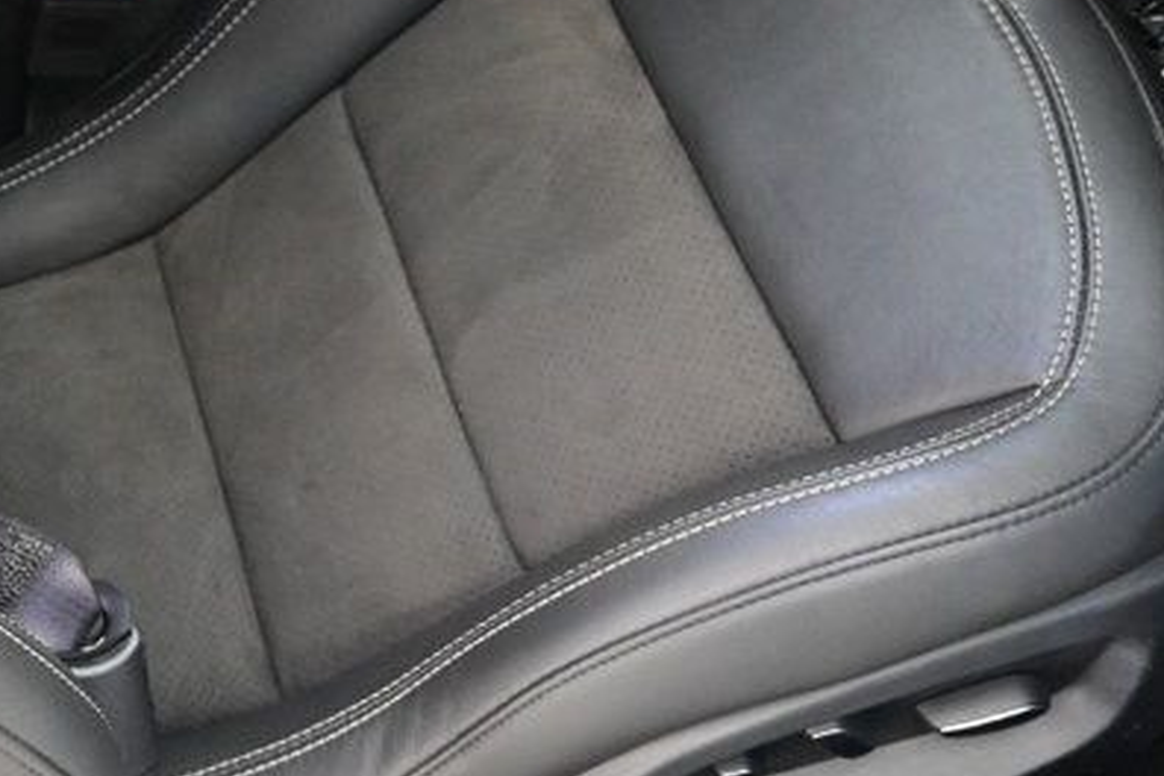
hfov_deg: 29.2
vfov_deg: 21.9
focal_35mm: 62
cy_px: 344
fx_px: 2005
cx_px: -118
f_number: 3.5
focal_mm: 16
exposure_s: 1/25
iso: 2200
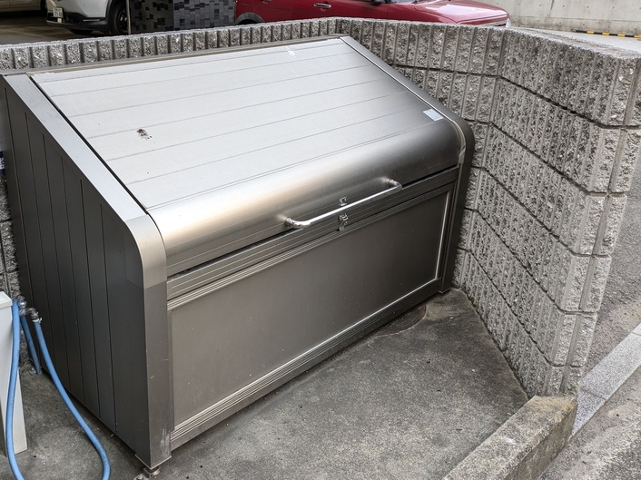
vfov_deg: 41.8
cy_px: 244
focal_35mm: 34
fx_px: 629
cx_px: 222
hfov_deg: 53.1
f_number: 1.89
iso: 315
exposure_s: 1/120
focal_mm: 5.43
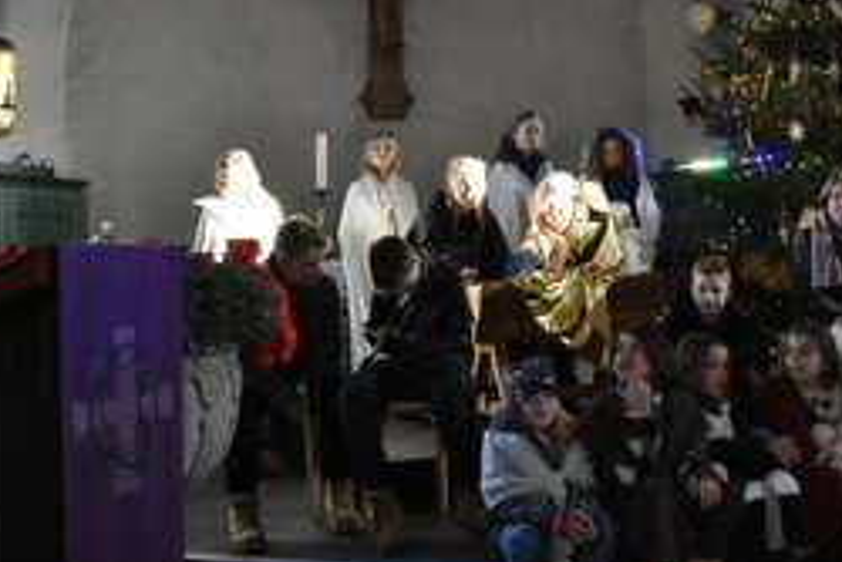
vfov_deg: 27.8
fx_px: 1123
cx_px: 566
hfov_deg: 40.5
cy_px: 146
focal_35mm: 48
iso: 2500
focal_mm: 20
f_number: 5
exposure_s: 1/125
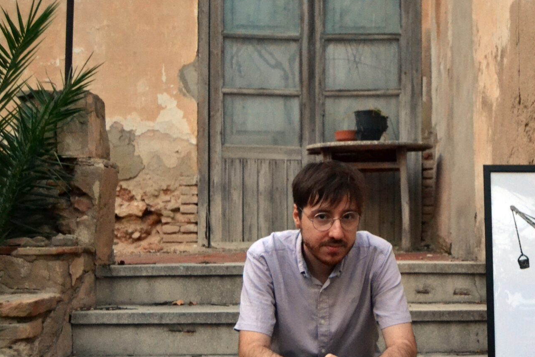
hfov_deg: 36.6
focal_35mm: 53
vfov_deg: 25.4
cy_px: 235
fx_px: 788
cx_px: 401
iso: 3200
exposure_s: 1/20
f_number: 3.5
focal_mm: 22
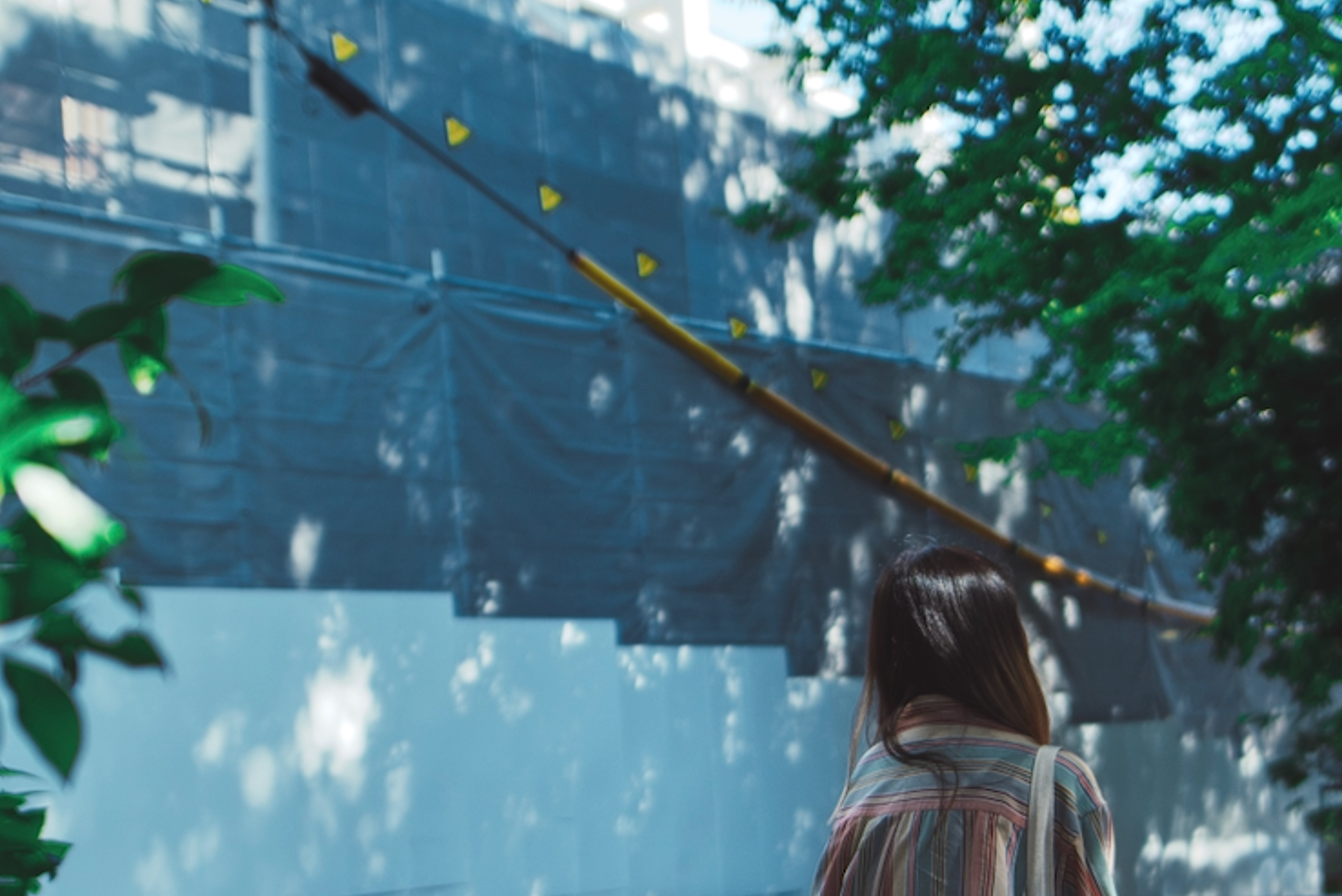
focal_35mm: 52
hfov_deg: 38.0
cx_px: 820
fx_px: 1940
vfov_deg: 25.4
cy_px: 766
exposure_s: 1/640
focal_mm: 20
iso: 100
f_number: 1.4
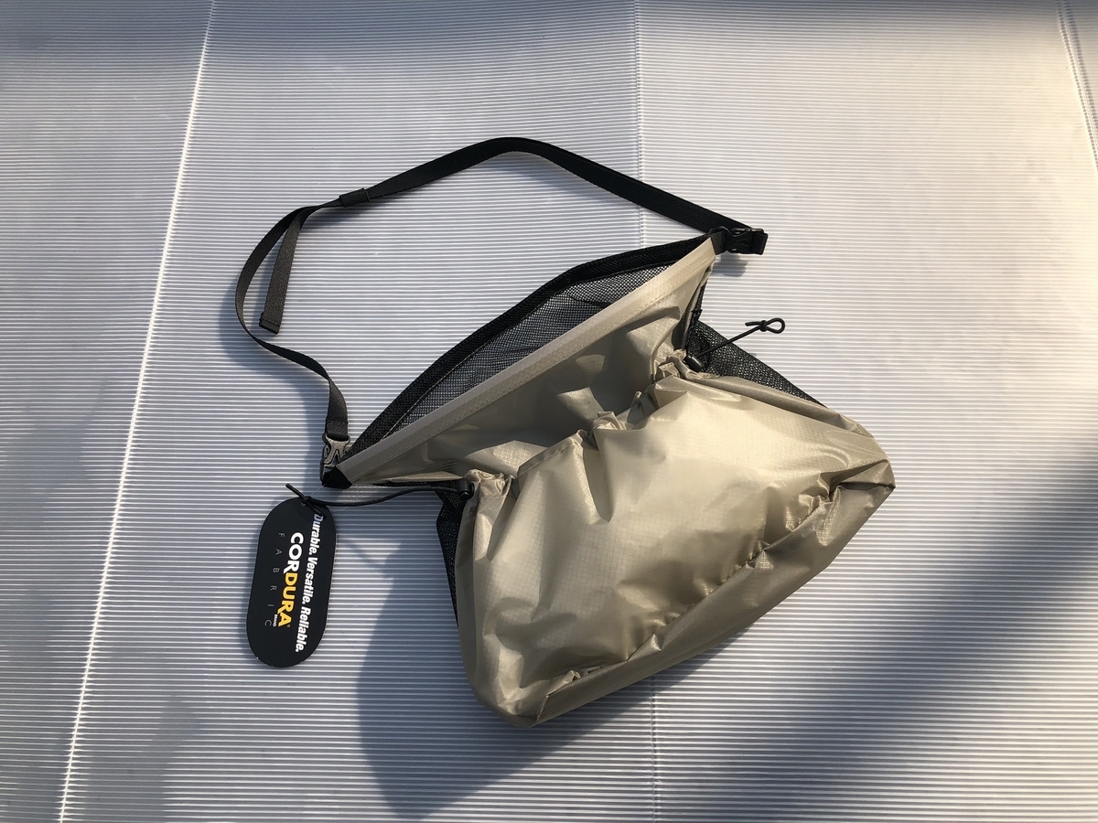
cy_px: 412
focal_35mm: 28
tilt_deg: -69.9
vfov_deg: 49.7
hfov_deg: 63.4
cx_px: 549
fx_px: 888
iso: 20
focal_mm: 4
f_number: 1.8
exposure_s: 1/2857
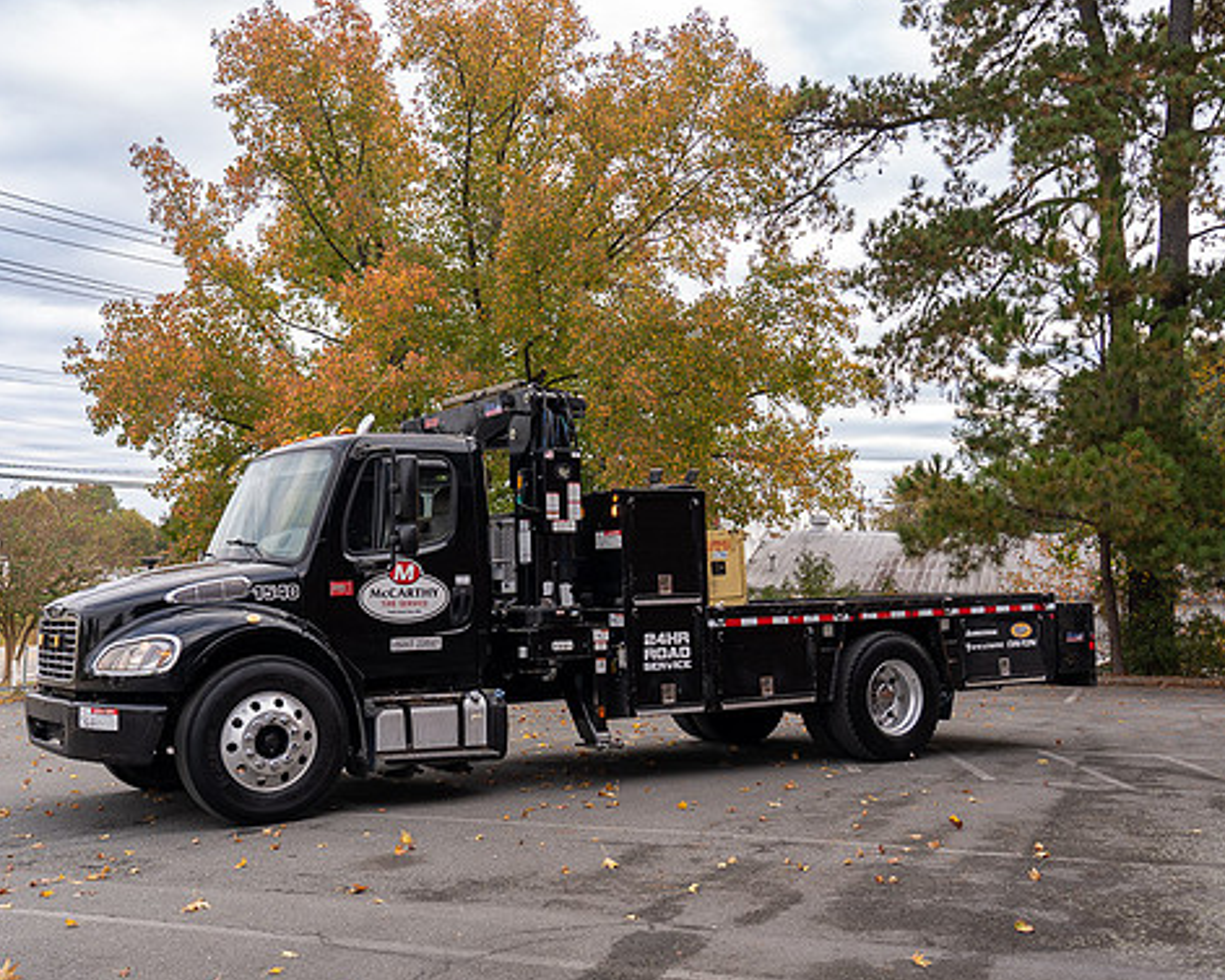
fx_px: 1342
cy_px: 493
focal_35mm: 37
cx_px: 541
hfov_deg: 49.0
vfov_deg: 40.1
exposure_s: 1/80
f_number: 4.5
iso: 100
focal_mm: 32
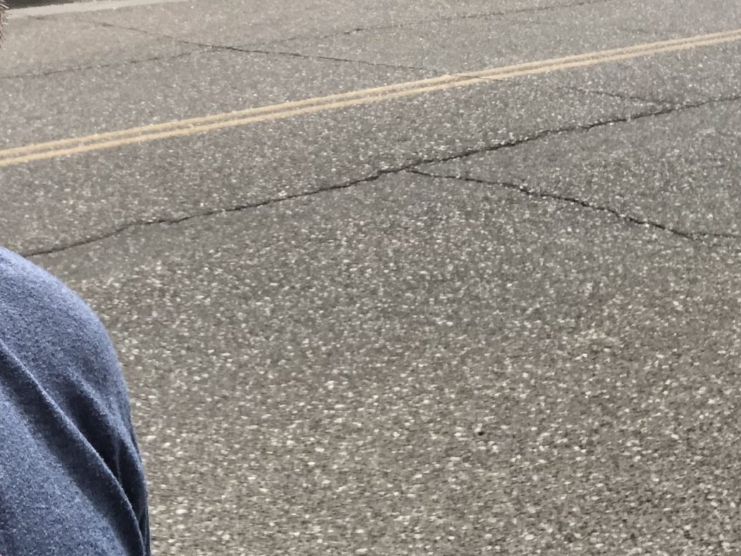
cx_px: 315
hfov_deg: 24.7
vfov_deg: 17.7
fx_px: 1692
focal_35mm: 79
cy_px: -122
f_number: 2.2
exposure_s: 1/459
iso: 20
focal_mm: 2.87
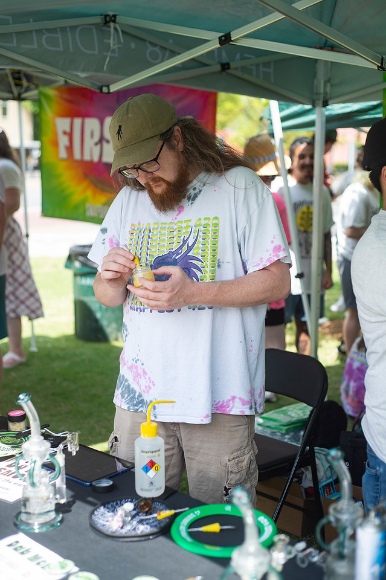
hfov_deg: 27.0
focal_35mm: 50
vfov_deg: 39.6
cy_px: 290
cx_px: 193
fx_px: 805
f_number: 2.8
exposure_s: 1/1600
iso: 200
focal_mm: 50
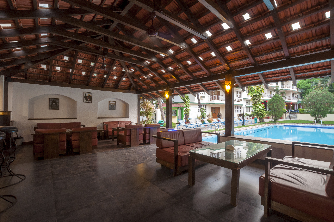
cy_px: 111
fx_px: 139
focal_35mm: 15
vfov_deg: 77.2
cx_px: 167
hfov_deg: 100.5
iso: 400
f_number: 11
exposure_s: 1/1.25
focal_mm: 10
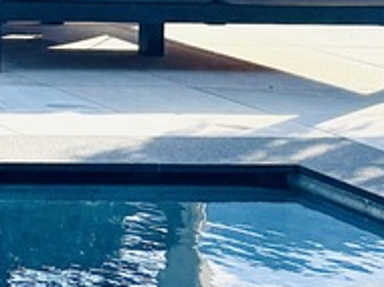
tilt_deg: -0.8
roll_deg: -1.1
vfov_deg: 8.0
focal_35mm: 177
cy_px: -271
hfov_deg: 8.7
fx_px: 1961
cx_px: -871
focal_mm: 6.76
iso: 80
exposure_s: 1/1980
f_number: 1.78
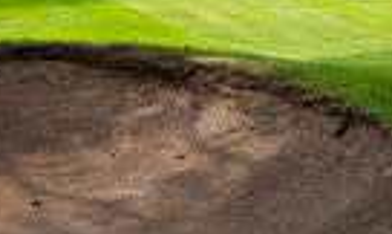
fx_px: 1181
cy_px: -131
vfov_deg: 10.8
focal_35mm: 112
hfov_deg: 18.8
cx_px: 276
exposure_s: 1/400
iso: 400
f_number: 7.1
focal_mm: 24
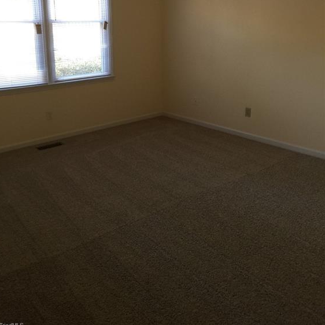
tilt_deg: -12.3
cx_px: 159
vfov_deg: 46.5
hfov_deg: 47.2
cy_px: 108
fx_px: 372
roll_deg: +0.2
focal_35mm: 35
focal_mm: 4.15
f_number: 2.2
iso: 64
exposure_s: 1/15
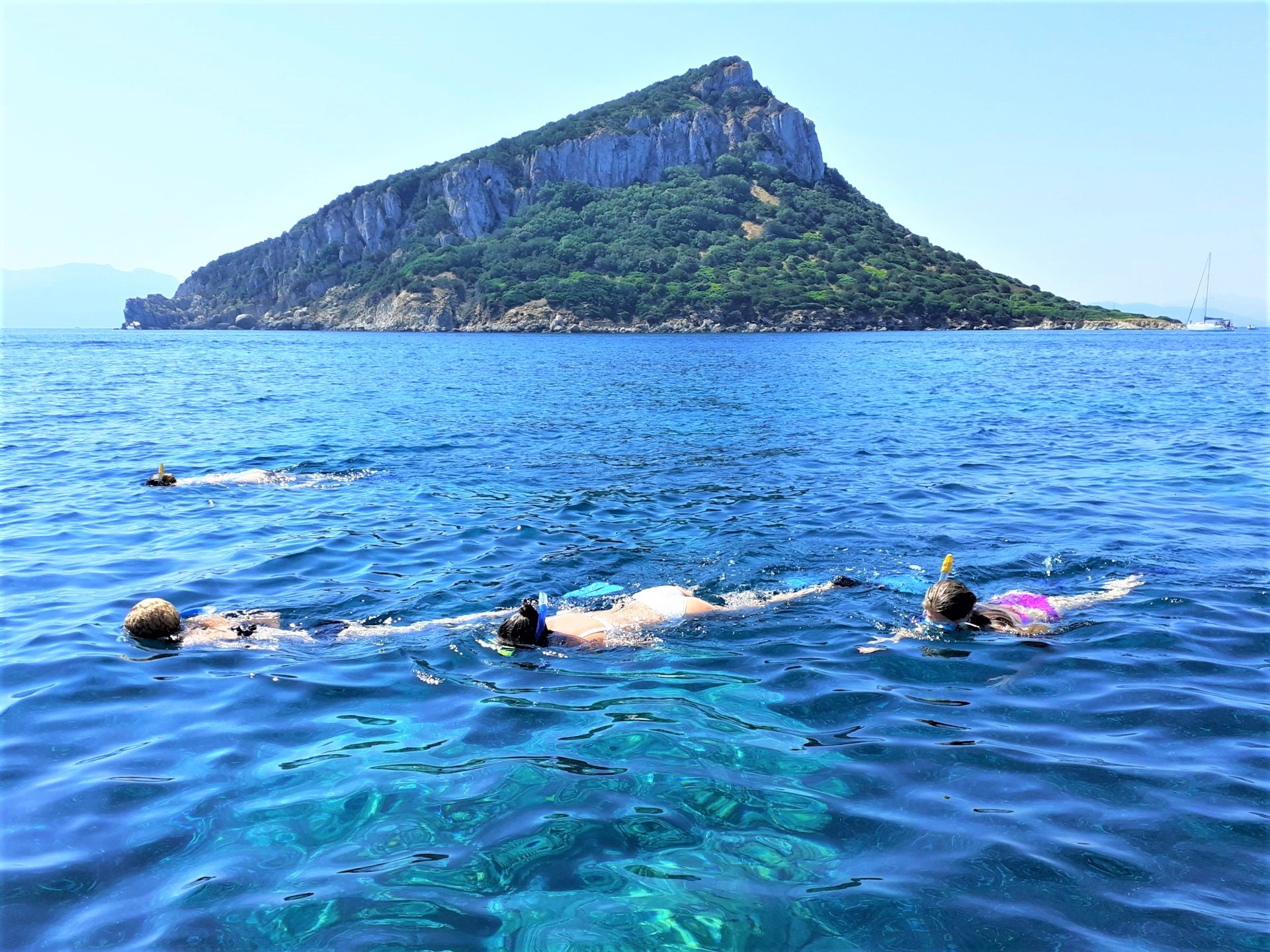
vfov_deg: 51.3
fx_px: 990
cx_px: 635
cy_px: 476
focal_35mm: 27
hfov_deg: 65.3
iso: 40
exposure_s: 1/1709
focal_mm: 3.6
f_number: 1.9
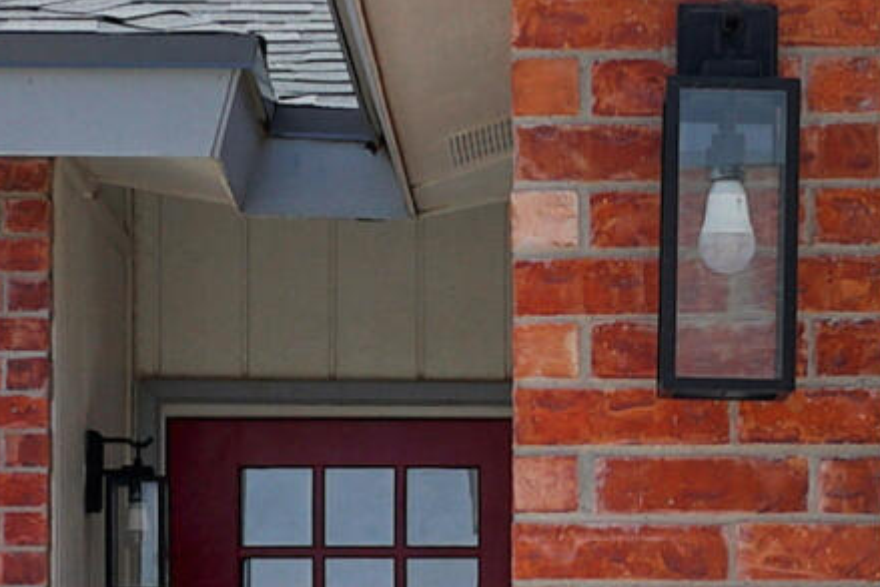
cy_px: 849
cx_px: 752
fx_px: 5012
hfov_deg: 10.0
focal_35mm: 205
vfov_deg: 6.6
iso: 250
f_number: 18
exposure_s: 1/100
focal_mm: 30
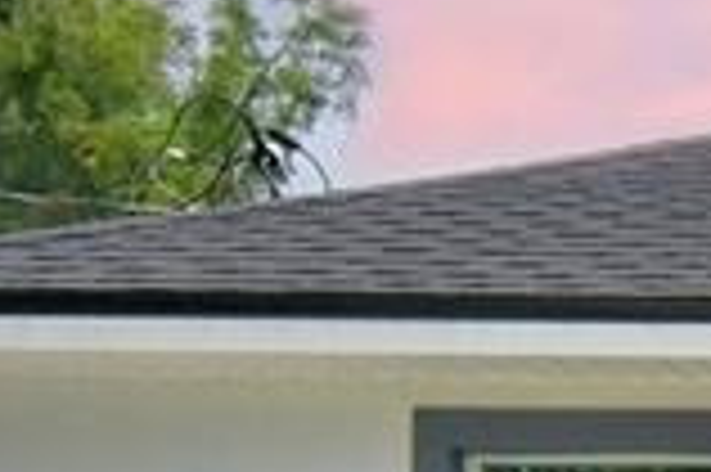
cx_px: 1534
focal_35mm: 143
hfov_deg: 12.3
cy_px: 814
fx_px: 2821
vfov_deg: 9.2
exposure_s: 1/1000
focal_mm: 15
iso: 100
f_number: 5.3
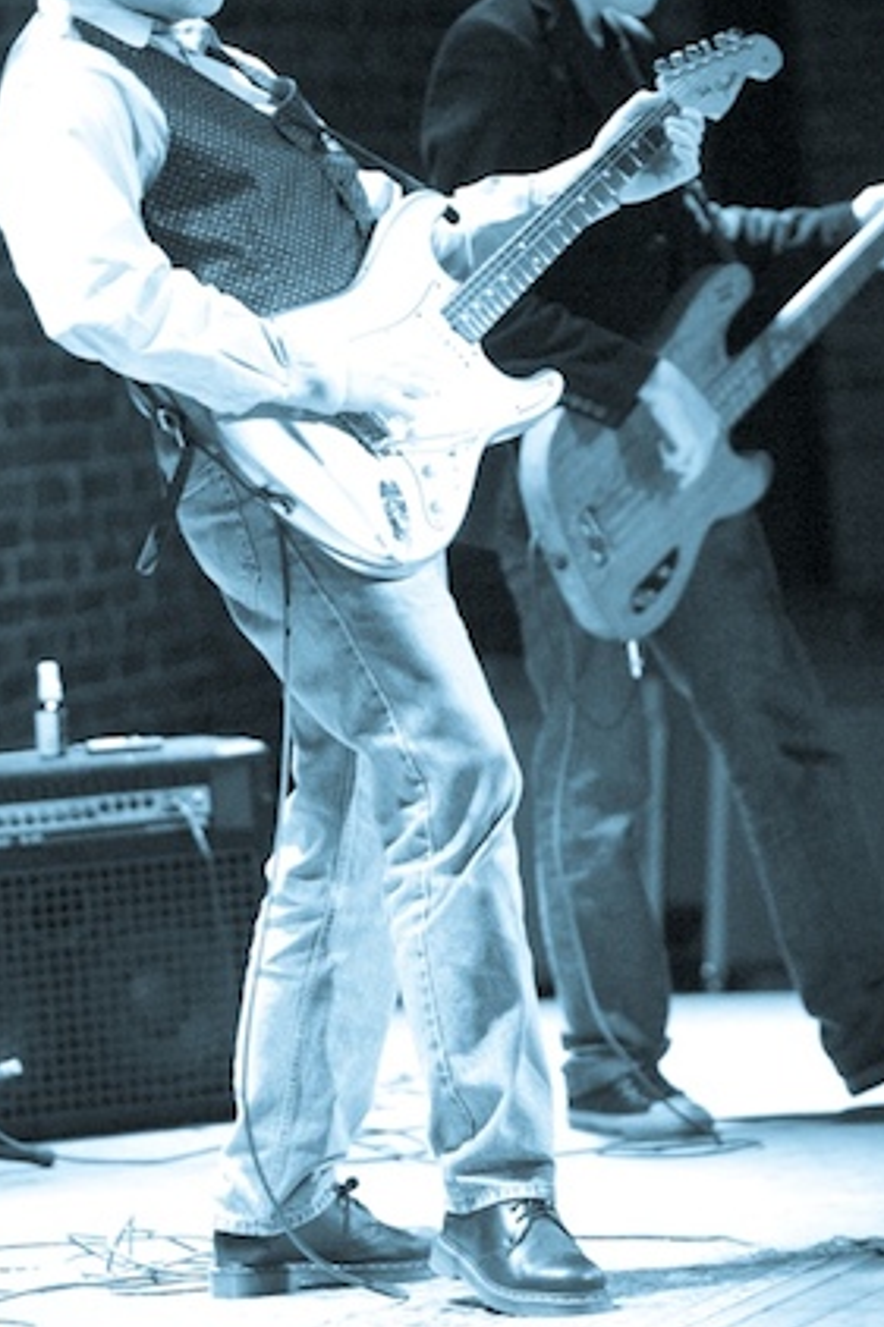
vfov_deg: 10.2
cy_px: 487
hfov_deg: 6.8
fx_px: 7446
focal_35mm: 202
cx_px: 497
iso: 5000
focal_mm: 155
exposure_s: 1/125
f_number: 2.8
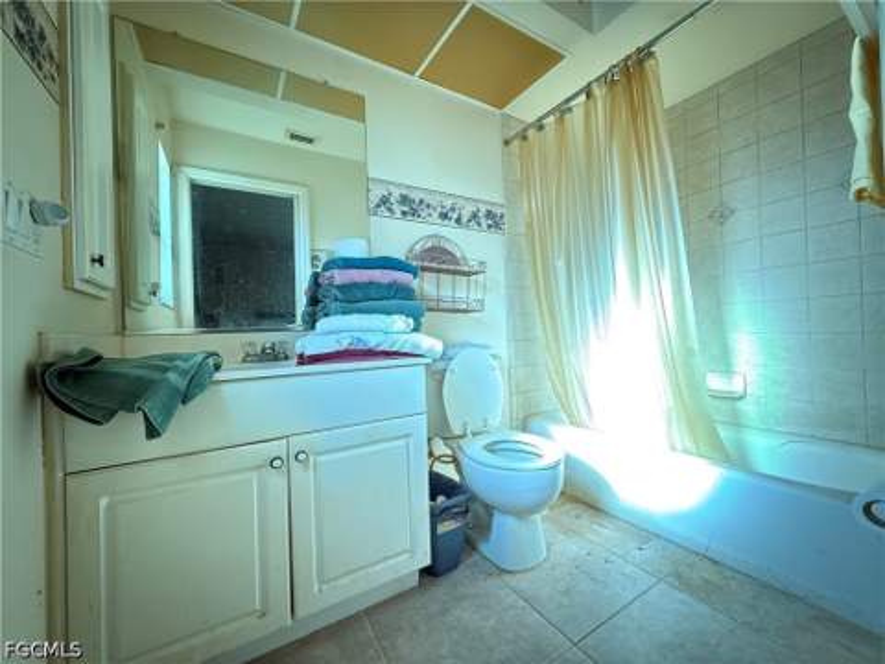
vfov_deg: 85.7
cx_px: 442
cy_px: 332
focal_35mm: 14
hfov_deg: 102.1
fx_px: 358
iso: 1000
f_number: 2.2
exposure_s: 1/60
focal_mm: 2.22
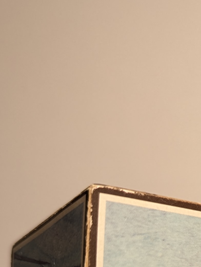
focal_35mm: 94
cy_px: 349
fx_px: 726
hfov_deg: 14.2
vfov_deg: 19.2
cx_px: 349
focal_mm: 6.81
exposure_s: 1/100
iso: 75
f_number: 1.85
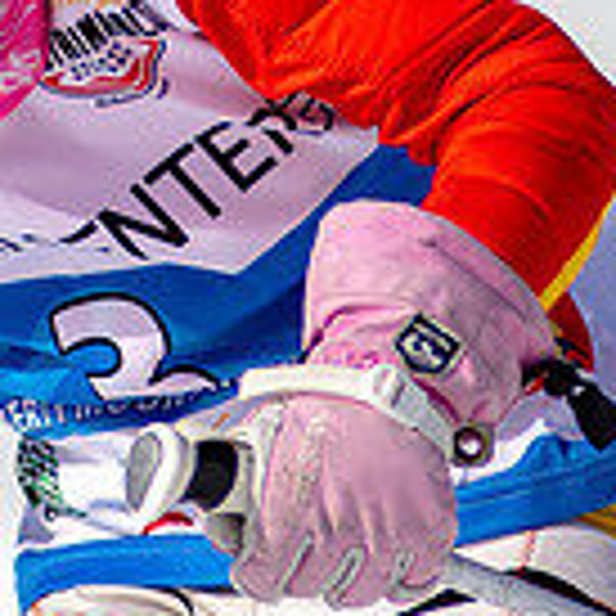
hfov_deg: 0.9
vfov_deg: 0.9
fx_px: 37890
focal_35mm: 1882
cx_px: 33
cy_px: -225
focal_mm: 300
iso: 100
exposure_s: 1/6400
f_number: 2.8
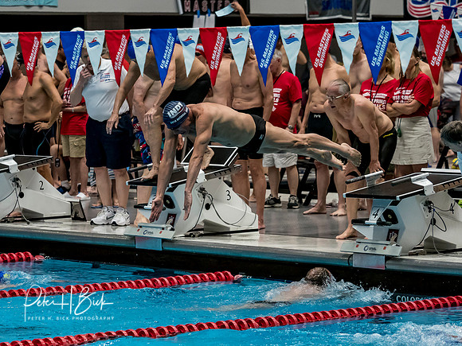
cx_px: 180
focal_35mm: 185
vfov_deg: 8.0
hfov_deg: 10.7
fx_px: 2468
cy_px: 136
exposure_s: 1/1000
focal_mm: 73
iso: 3200
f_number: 2.8
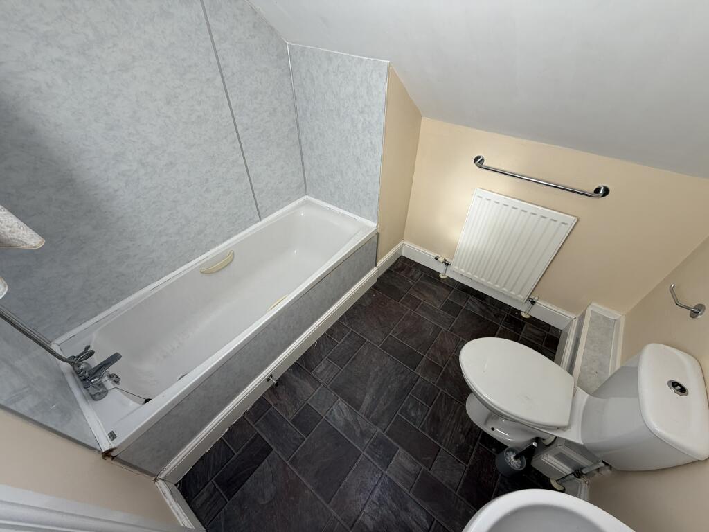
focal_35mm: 14
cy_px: 266
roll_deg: +1.5
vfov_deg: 85.7
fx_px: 287
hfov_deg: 102.1
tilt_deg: -44.1
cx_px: 354
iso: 50
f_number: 2.2
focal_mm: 2.22
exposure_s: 1/121
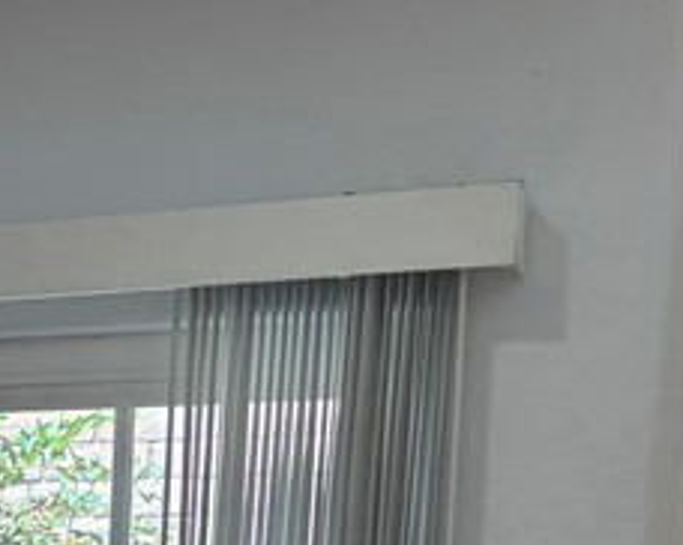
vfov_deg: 12.6
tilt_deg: -7.7
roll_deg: +0.5
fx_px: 2302
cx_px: -842
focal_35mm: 114
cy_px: 886
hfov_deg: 13.4
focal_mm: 5.96
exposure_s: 1/152
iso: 40
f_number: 1.6
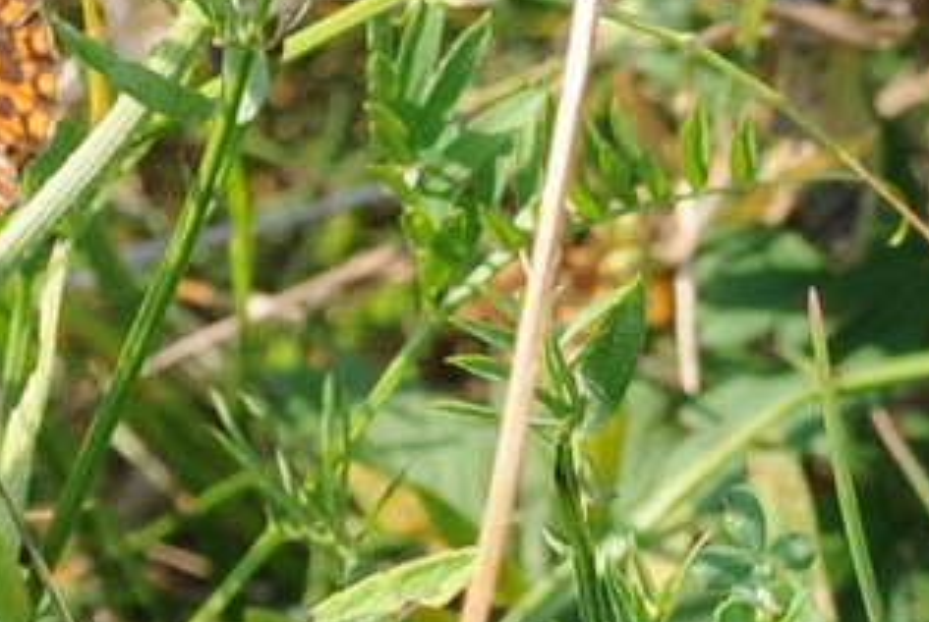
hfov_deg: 4.3
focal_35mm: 479
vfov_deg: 2.9
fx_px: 12366
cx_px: -217
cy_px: -68
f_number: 10
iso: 320
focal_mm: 105
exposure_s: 1/250
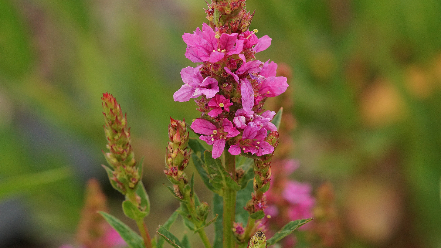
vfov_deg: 7.7
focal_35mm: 158
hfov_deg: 13.6
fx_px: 1848
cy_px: 123
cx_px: 221
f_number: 6.3
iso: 800
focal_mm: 100
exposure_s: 1/160
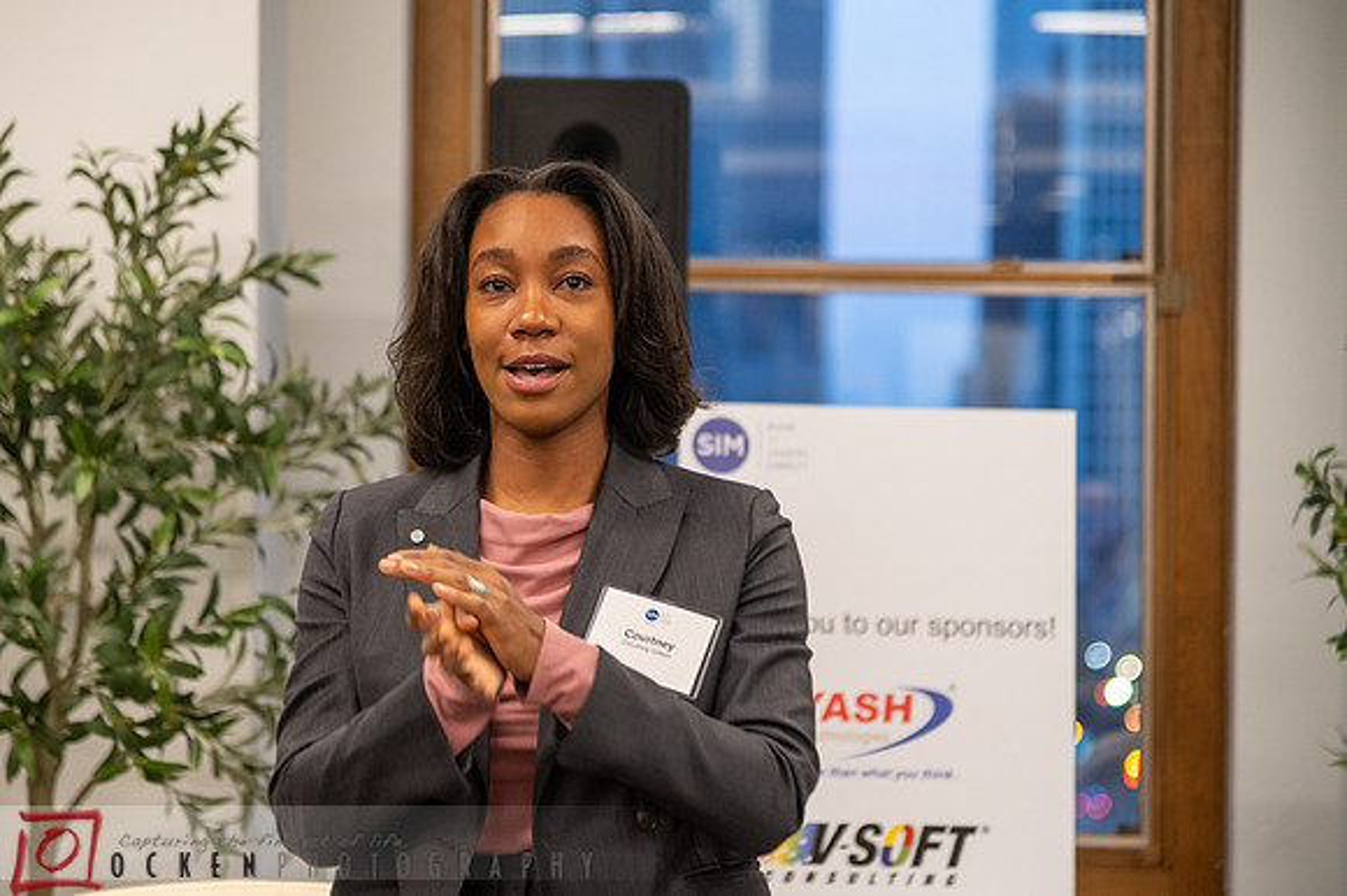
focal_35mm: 136
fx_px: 5084
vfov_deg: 10.1
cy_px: 461
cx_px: 586
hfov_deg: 15.1
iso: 1600
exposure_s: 1/125
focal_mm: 120
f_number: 4
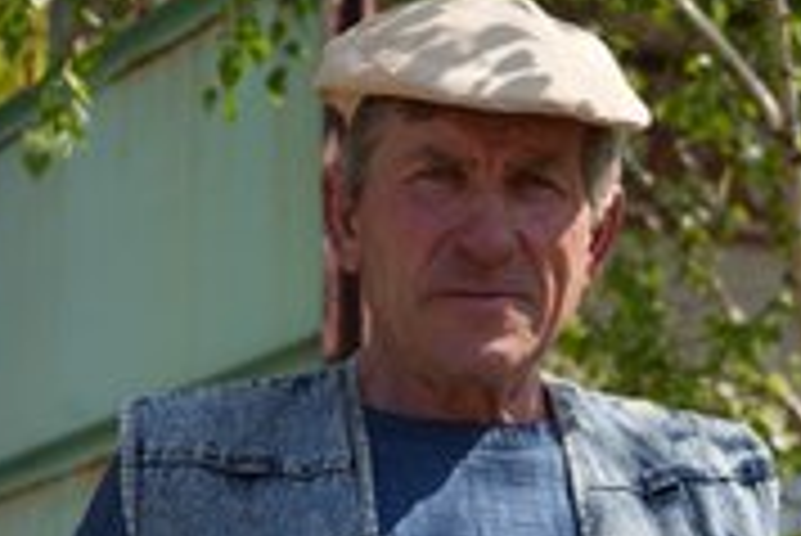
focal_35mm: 92
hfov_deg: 22.0
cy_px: 399
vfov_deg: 14.8
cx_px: 540
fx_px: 2049
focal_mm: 41
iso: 100
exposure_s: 1/800
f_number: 4
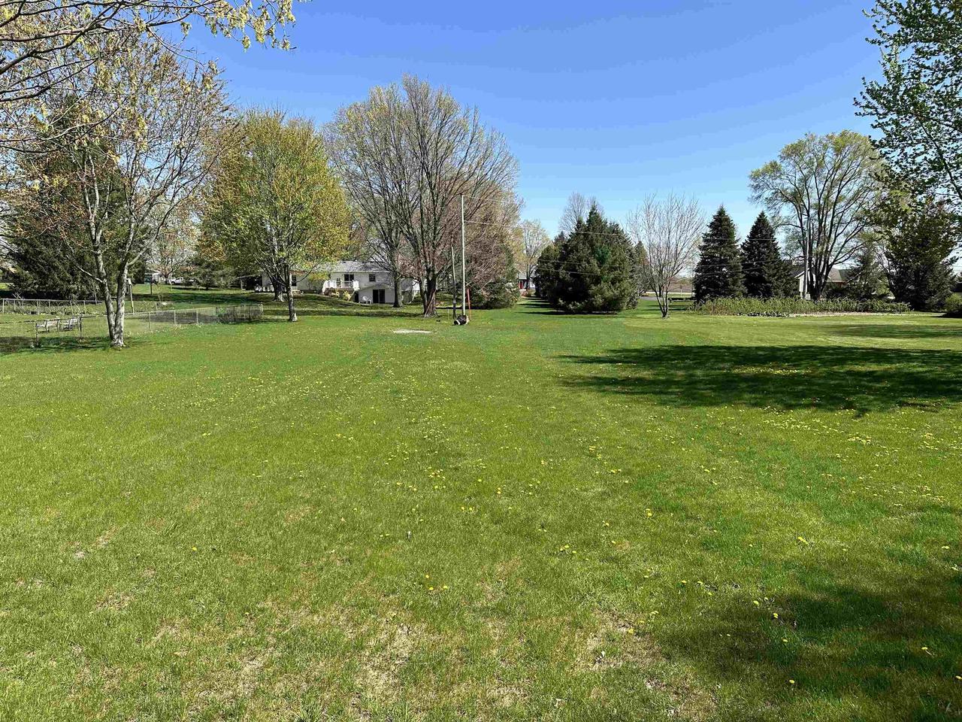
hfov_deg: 71.6
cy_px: 361
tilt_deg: -7.5
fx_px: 667
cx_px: 481
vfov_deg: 56.8
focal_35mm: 24
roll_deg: -0.5
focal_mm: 6.86
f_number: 1.78
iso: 80
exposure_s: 1/2882
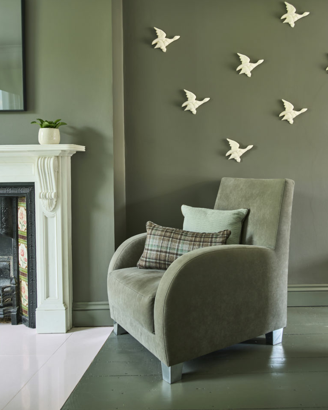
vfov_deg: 52.6
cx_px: 164
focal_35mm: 34
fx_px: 412
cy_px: 171
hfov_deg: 43.4
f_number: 5.6
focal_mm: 30
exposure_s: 1/3
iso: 125
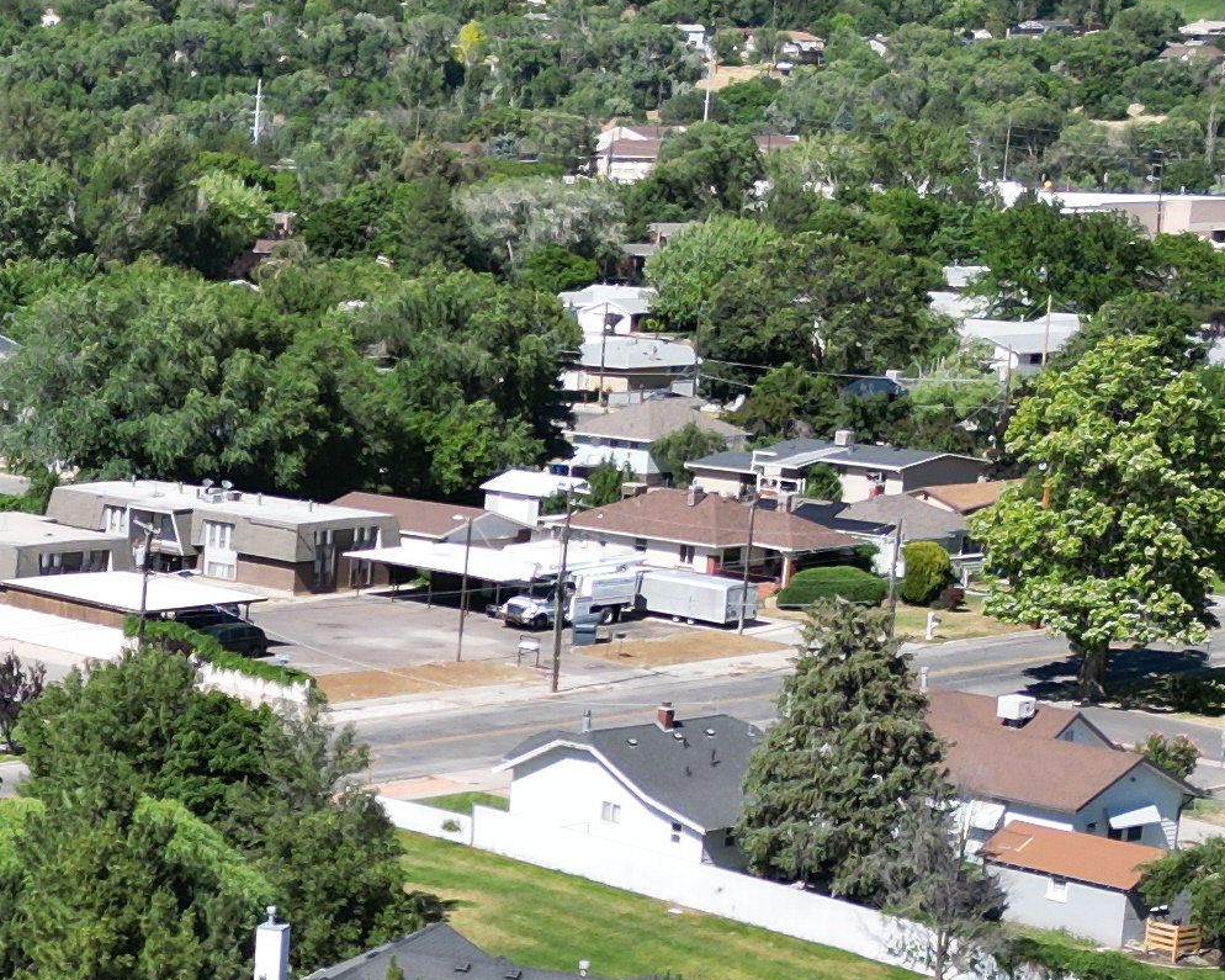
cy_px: 888
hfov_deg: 18.4
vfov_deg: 16.0
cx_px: -493
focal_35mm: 95
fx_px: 3444
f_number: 1.7
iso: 200
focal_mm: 6.72
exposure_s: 1/3200
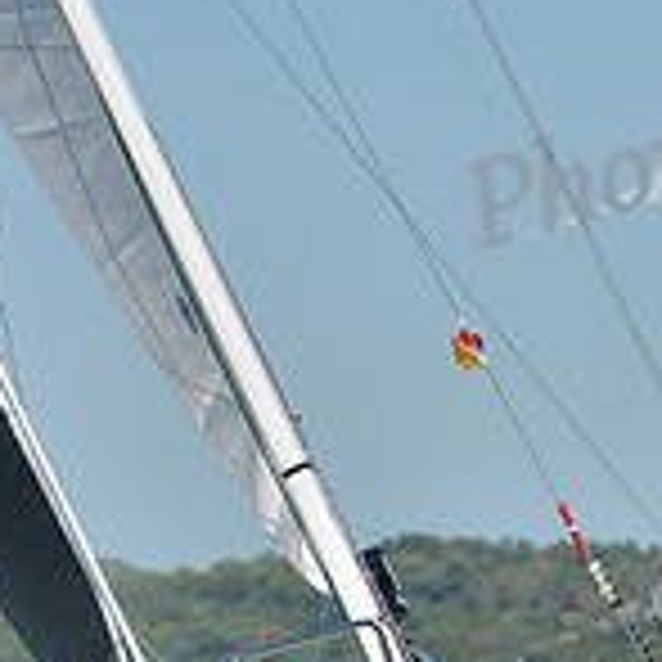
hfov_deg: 2.6
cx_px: 239
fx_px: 14561
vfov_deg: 2.6
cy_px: 844
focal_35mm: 673
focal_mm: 200
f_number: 8
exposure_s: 1/1250
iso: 280
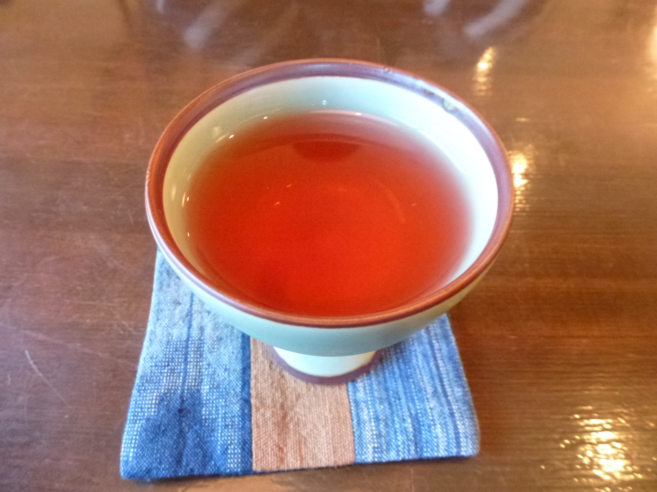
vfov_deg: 56.8
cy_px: 246
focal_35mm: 24
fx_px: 456
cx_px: 328
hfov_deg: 71.6
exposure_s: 1/15
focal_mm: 4.3
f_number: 3.3
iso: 800
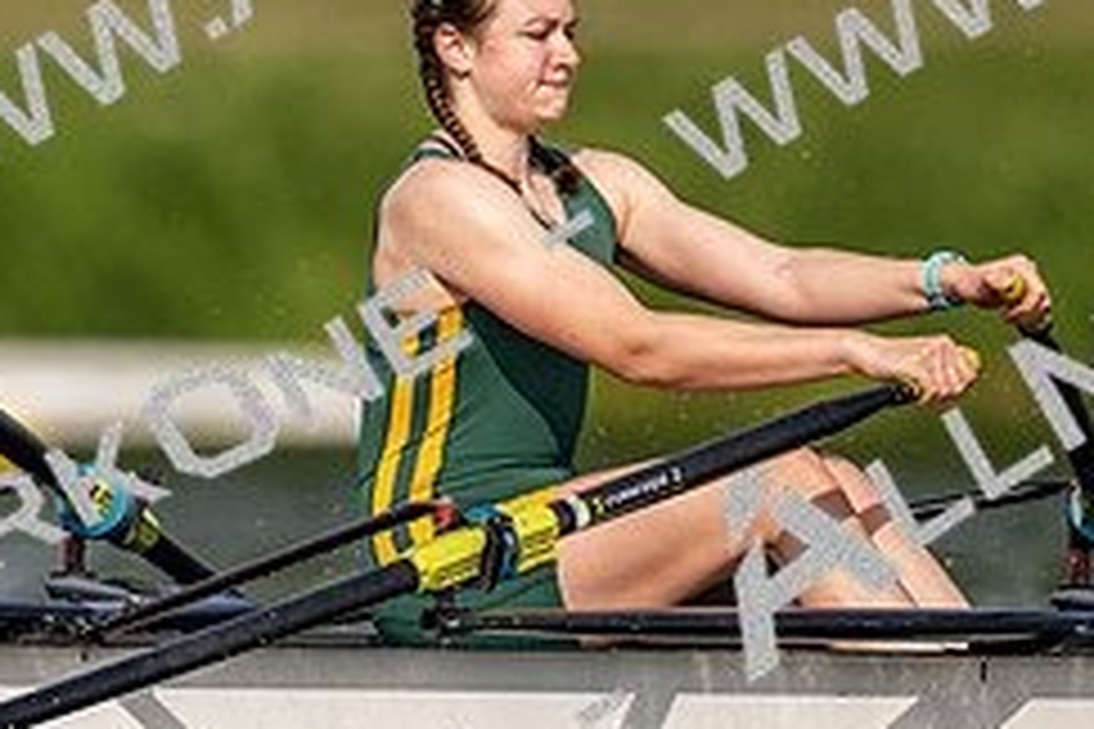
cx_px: 338
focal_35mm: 1433
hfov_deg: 1.4
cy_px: 254
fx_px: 43544
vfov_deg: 1.0
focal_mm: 600
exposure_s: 1/2500
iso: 250
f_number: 4
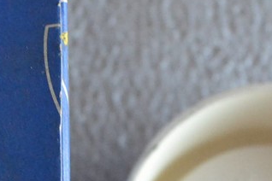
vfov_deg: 7.1
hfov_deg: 10.8
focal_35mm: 191
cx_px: 101
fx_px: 1443
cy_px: 253
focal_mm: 30
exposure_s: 1/60
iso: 2200
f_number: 4.5
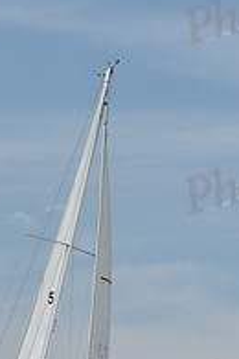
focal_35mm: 283
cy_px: 289
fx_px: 2818
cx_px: 91
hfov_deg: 4.9
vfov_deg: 7.3
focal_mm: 95
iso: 320
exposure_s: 1/1600
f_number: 10
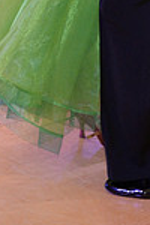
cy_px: -194
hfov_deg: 4.1
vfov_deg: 6.1
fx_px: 2075
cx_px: 151
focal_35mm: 332
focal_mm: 86
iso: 2000
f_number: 5
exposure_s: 1/250
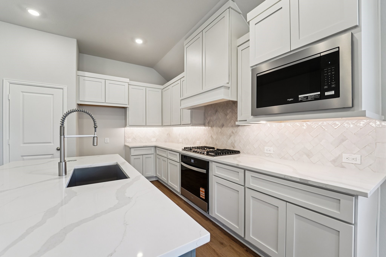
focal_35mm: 14
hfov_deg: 104.3
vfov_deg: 81.2
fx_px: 150
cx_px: 193
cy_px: 128
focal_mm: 14
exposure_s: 1/30
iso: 500
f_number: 8
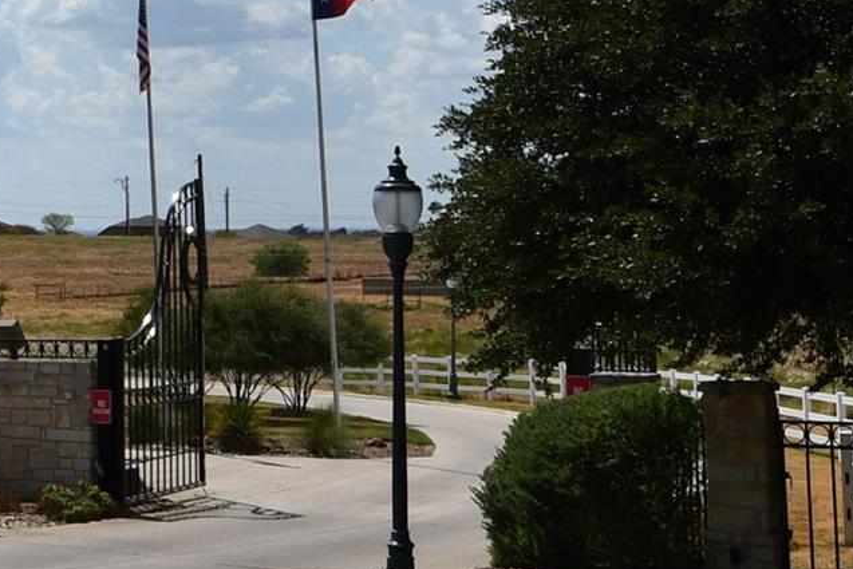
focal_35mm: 90
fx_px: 2133
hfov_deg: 20.9
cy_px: 45
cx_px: -213
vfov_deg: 15.0
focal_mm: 14
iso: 125
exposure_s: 1/500
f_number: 11
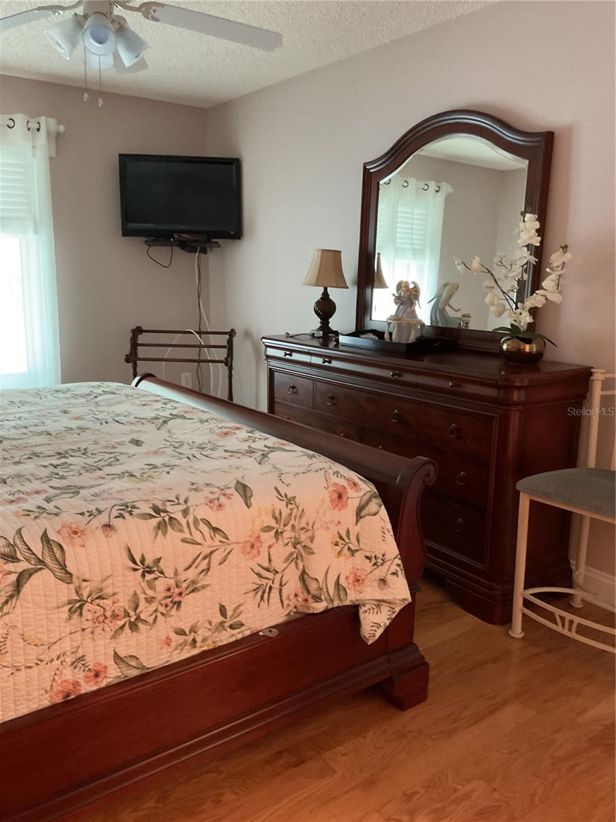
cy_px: 411
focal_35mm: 29
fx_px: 688
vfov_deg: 61.7
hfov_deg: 48.2
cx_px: 308
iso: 400
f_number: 1.8
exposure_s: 1/30
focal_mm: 3
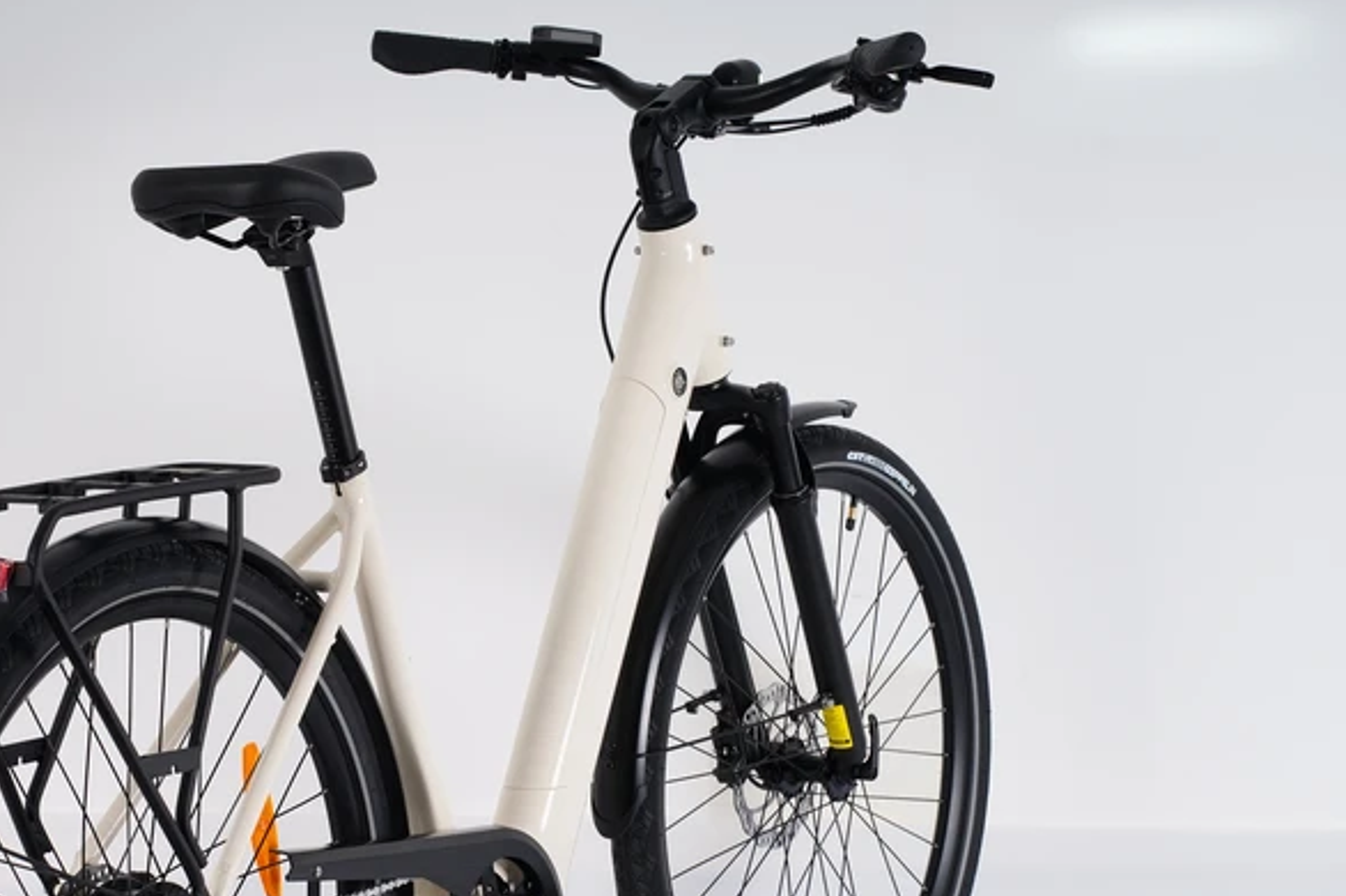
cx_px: 420
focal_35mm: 128
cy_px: 698
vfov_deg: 10.7
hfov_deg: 16.0
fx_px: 4783
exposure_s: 1/160
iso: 320
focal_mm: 75
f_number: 10
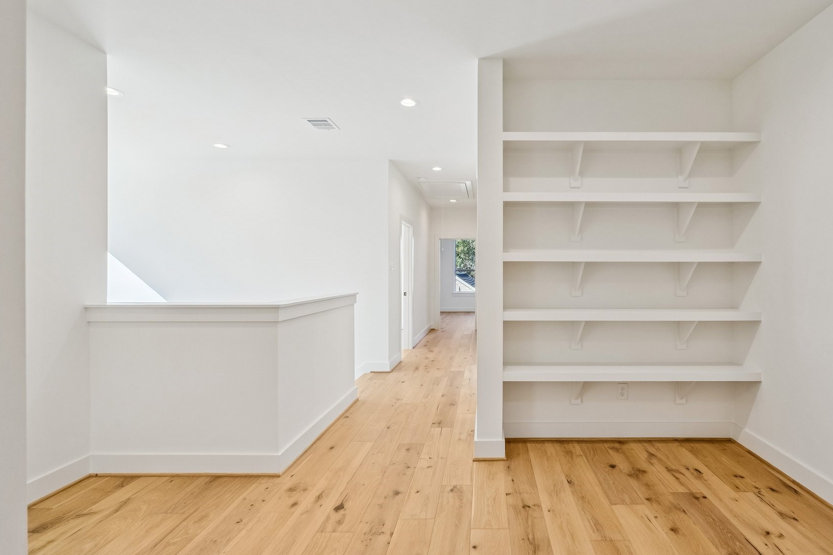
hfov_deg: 95.7
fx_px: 370
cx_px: 492
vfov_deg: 73.7
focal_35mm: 16
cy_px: 275
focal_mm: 13
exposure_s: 1/80
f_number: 8
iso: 640
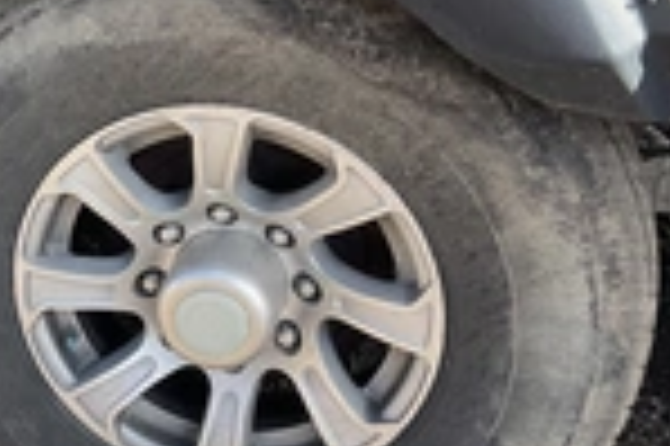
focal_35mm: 81
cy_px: 252
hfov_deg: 23.8
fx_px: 1506
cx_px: -31
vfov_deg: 16.8
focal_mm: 3
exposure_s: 1/327
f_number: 1.8
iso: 25
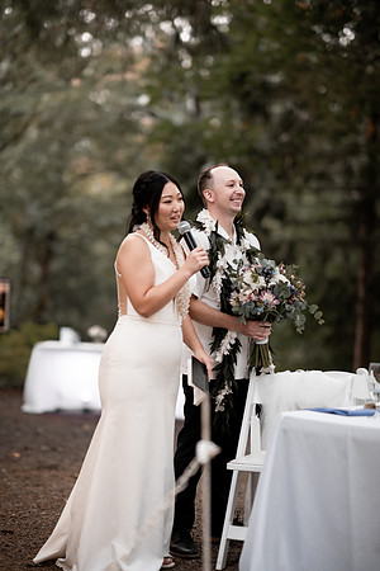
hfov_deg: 16.1
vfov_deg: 23.9
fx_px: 1346
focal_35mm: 85
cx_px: 190
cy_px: 286
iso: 1600
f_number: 1.4
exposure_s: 1/400
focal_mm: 85
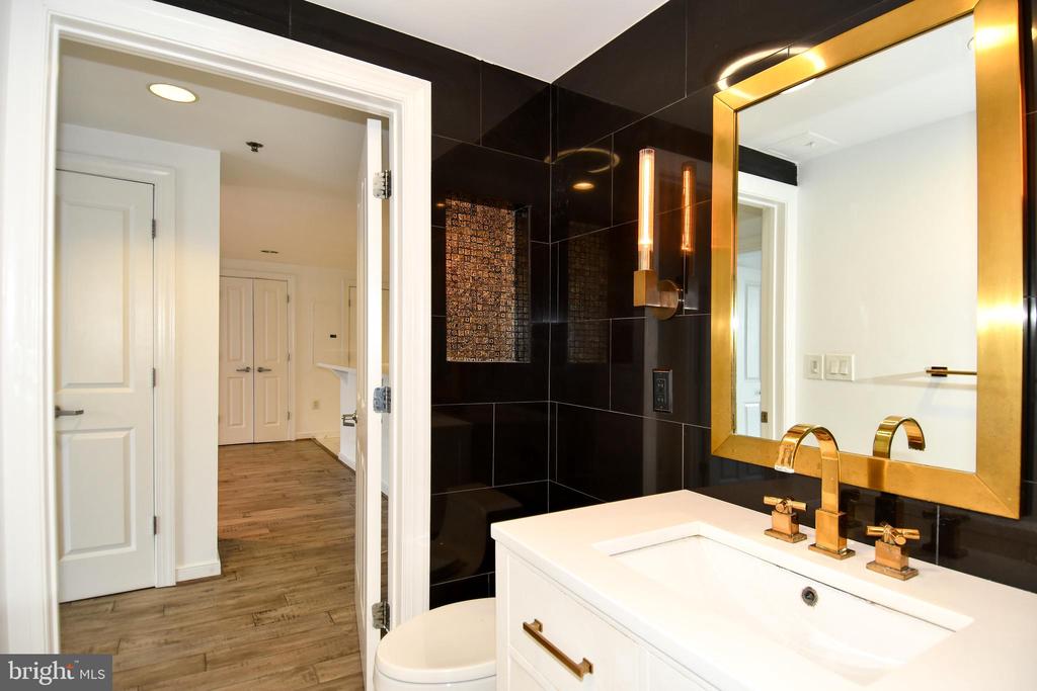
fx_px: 519
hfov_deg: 90.0
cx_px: 518
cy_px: 346
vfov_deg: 67.4
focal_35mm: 18
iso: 320
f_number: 4
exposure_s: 1/60
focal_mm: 12
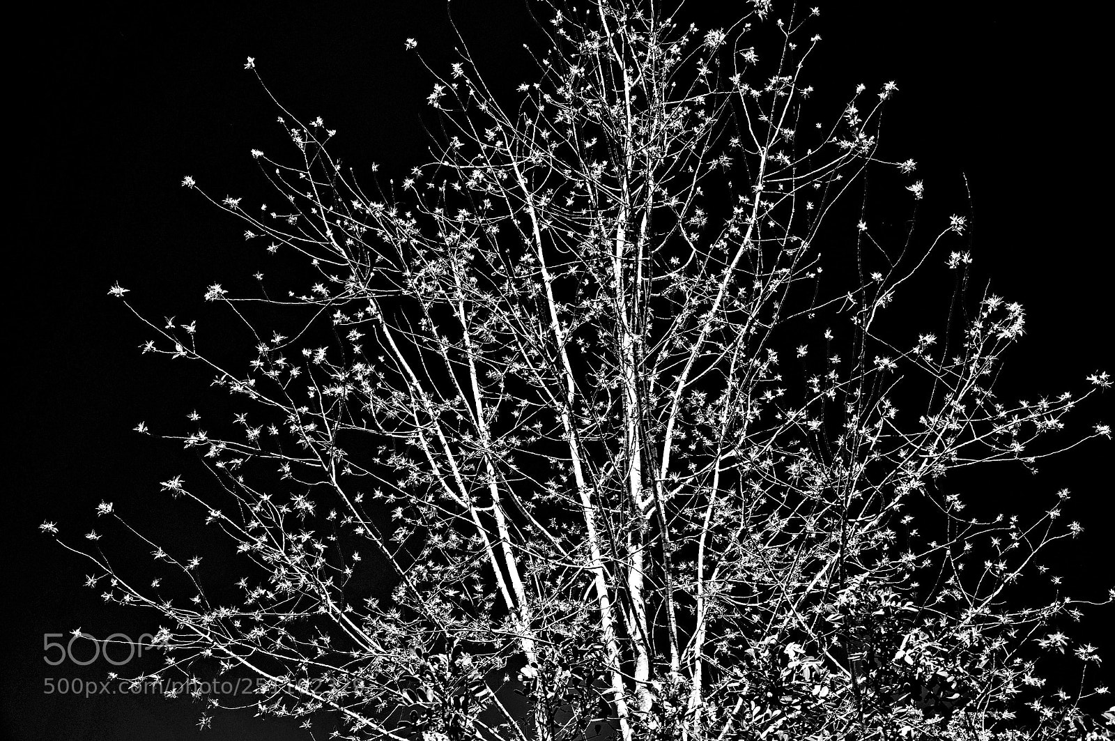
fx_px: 2088
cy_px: 370
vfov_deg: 20.1
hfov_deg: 29.9
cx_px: 558
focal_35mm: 68
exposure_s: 1/125
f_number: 5.6
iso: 200
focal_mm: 45
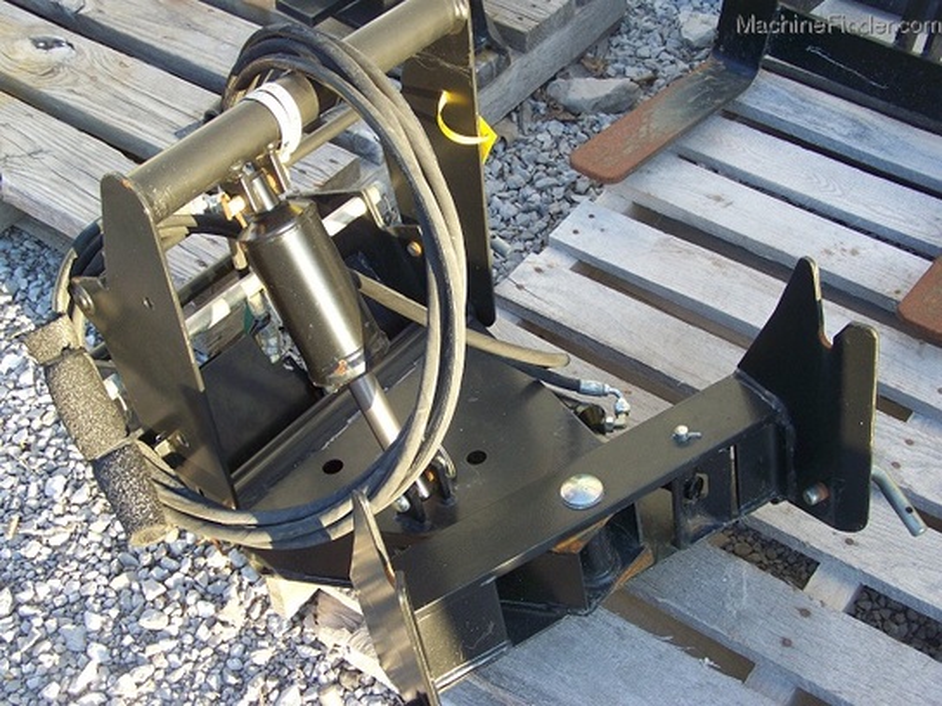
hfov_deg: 38.9
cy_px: 353
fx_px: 1333
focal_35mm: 49
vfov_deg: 29.7
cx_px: 471
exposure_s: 1/60
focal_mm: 8.1
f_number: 2.8
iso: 80
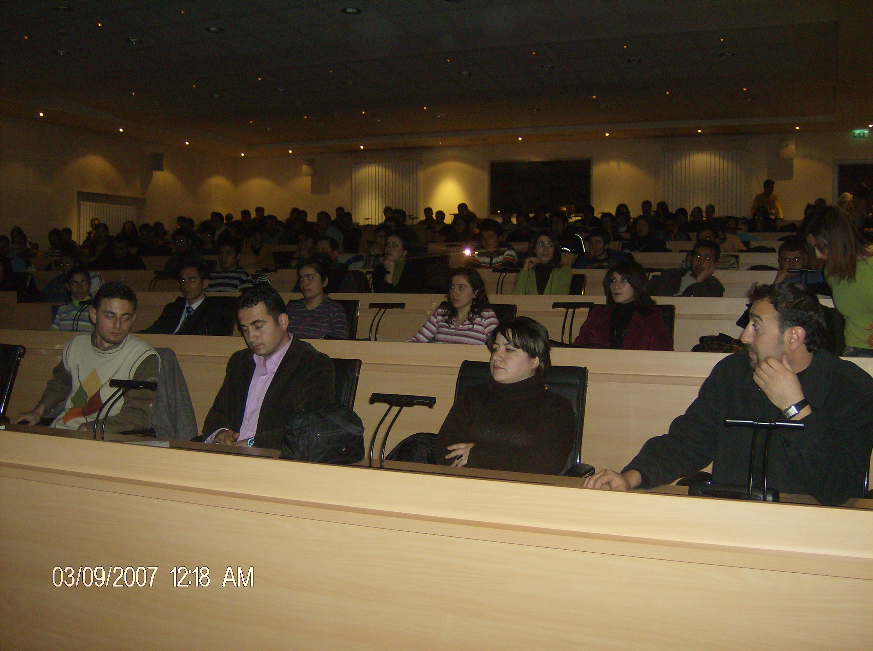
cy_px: 326
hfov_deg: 51.5
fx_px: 906
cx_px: 436
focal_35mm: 36
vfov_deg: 39.5
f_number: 2.8
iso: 200
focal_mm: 6
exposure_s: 1/60
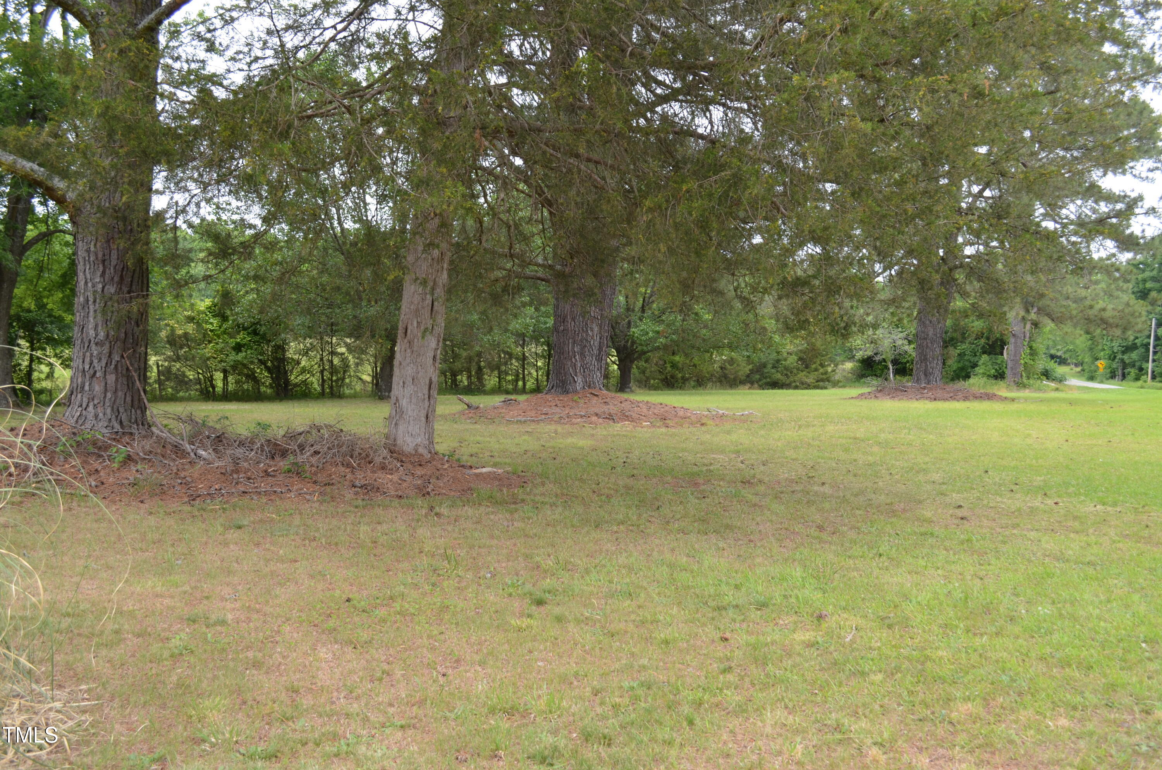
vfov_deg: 39.8
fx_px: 1063
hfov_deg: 57.3
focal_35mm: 33
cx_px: 581
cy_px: 385
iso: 200
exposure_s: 1/160
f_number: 6.3
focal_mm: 22
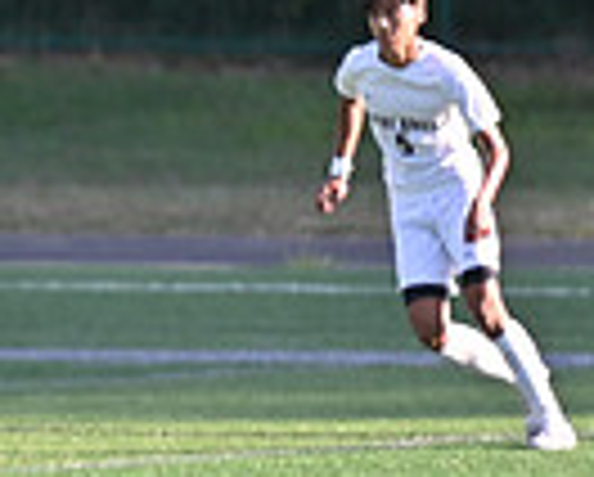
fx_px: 21761
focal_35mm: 1236
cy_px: 169
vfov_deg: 1.3
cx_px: -567
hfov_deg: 1.6
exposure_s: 1/1250
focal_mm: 200
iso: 200
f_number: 2.8
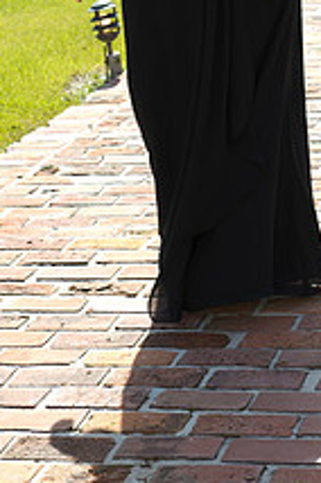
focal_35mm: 122
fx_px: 1637
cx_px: 286
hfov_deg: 11.1
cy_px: 29
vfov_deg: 16.5
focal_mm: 58
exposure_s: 1/200
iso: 100
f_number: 5.6
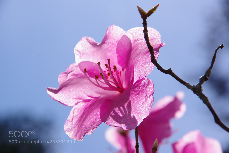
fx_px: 1285
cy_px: 76
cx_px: 114
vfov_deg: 6.8
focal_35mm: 202
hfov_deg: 10.2
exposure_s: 1/640
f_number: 10
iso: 200
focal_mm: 135
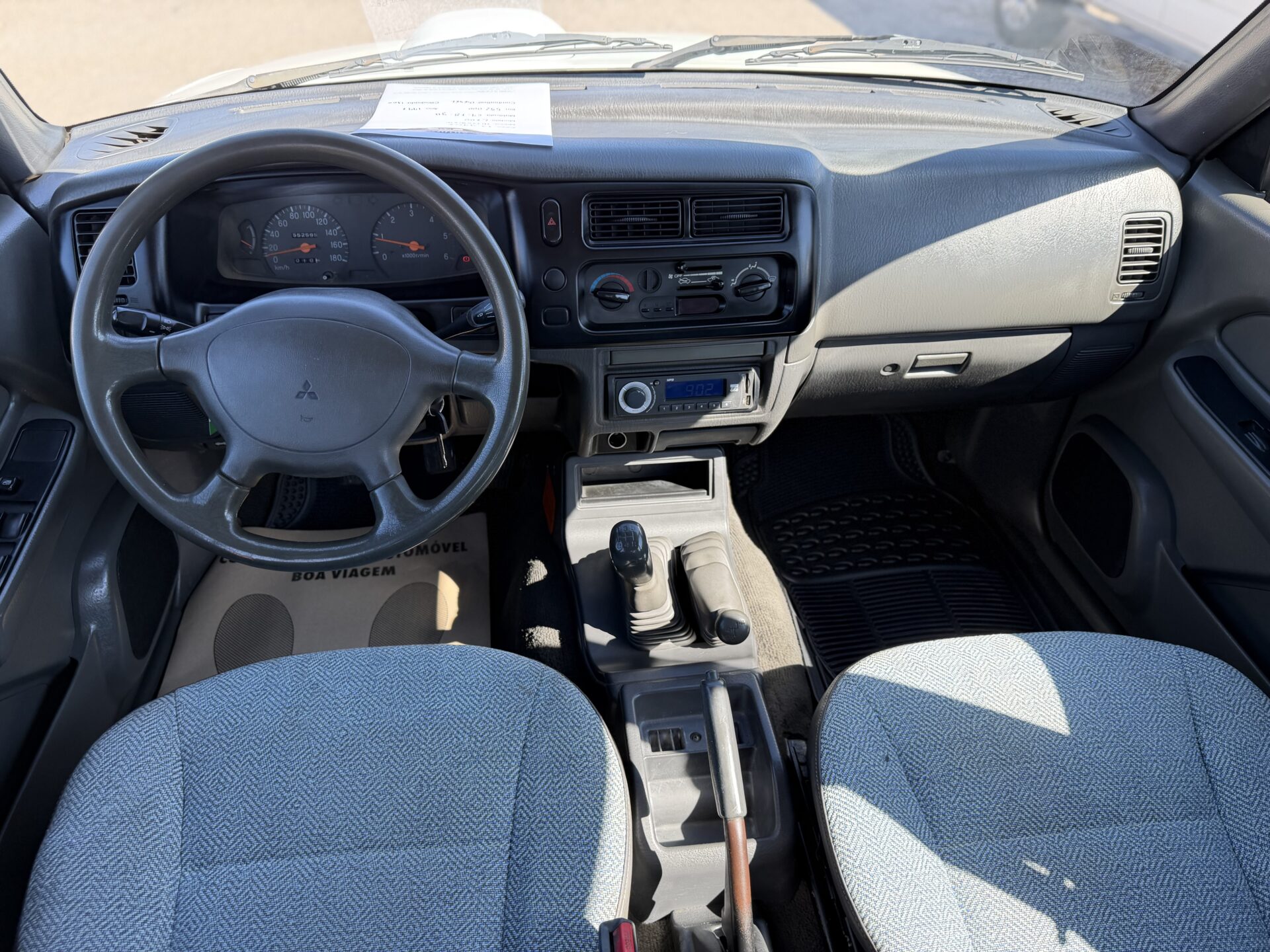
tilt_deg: -35.6
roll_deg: -7.6
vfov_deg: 56.8
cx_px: 635
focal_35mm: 24
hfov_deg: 71.6
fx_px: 881
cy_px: 476
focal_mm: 6.76
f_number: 1.78
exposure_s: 1/297
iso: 80
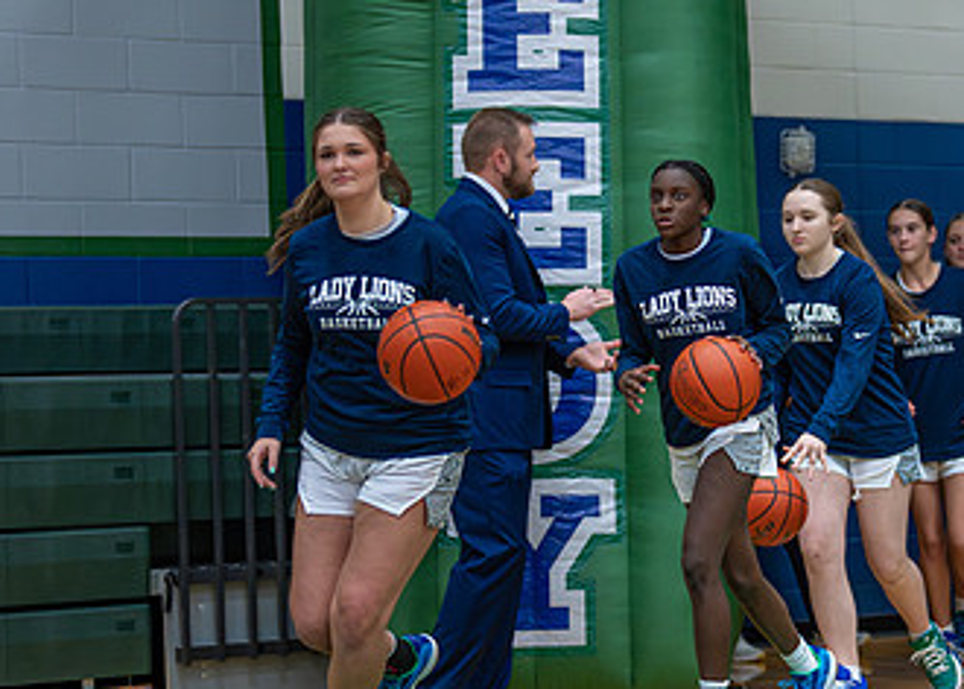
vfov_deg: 13.7
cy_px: 358
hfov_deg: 18.6
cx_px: 928
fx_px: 2876
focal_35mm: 105
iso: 1250
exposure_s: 1/1000
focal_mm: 50
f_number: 1.2
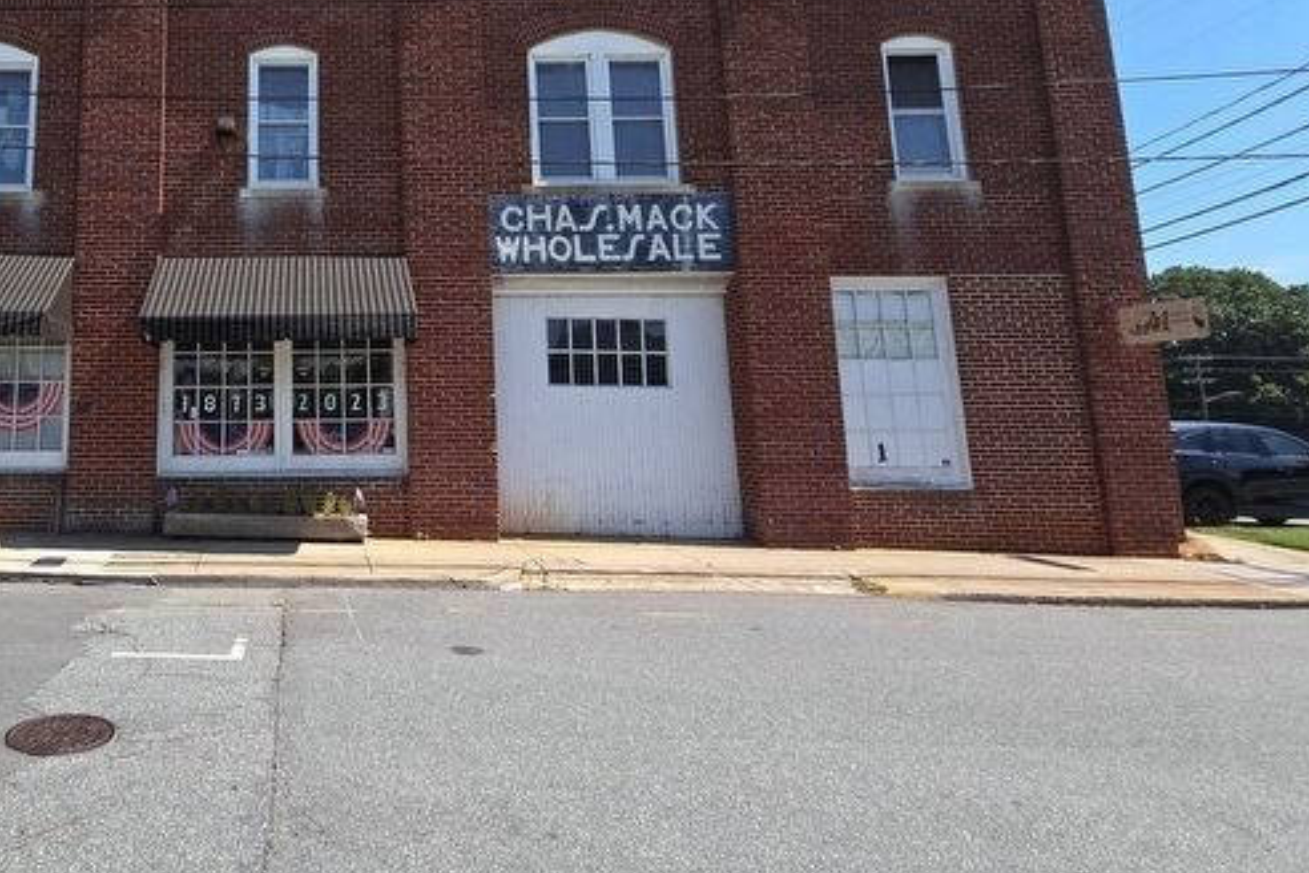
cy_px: 287
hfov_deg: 72.0
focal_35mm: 22
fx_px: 800
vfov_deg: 56.0
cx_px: 295
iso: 64
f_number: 2.2
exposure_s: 1/2000
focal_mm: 2.2
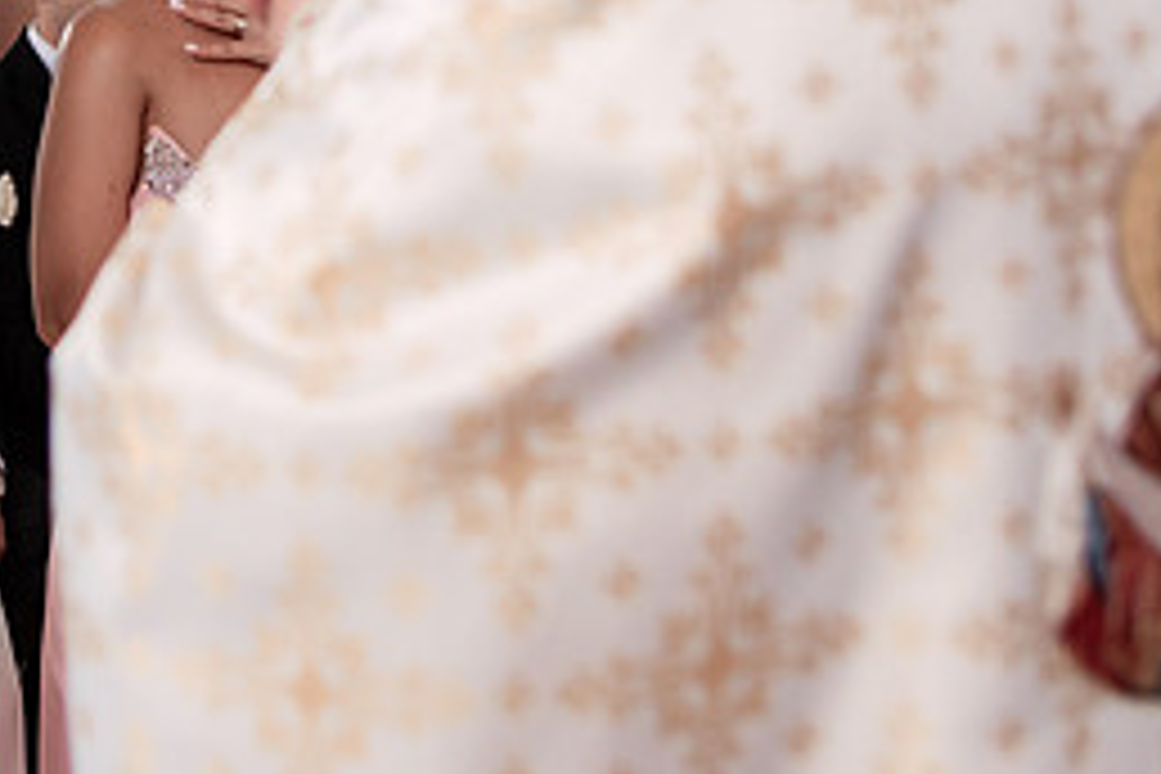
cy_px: -138
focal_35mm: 88
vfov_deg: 15.0
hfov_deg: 22.3
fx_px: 2838
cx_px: 4
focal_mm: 35
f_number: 2.8
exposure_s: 1/320
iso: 1000
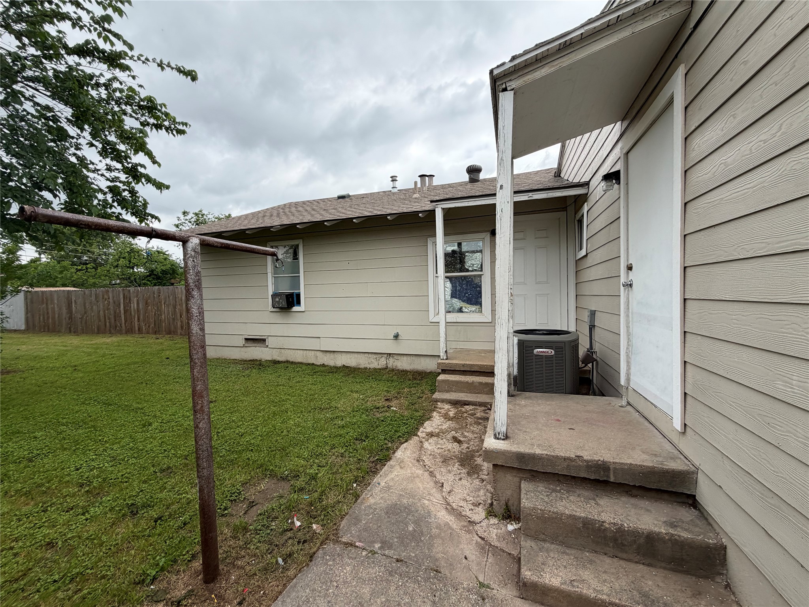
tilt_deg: -1.9
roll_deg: +2.2
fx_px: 327
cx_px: 404
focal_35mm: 14
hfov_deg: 102.1
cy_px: 304
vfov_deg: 85.7
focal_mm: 2.22
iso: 40
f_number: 2.2
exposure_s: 1/709
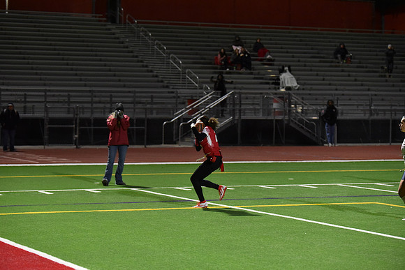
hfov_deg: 19.5
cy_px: 135
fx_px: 1181
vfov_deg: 13.0
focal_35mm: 105
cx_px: 202
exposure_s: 1/640
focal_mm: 105
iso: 5600
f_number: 2.8
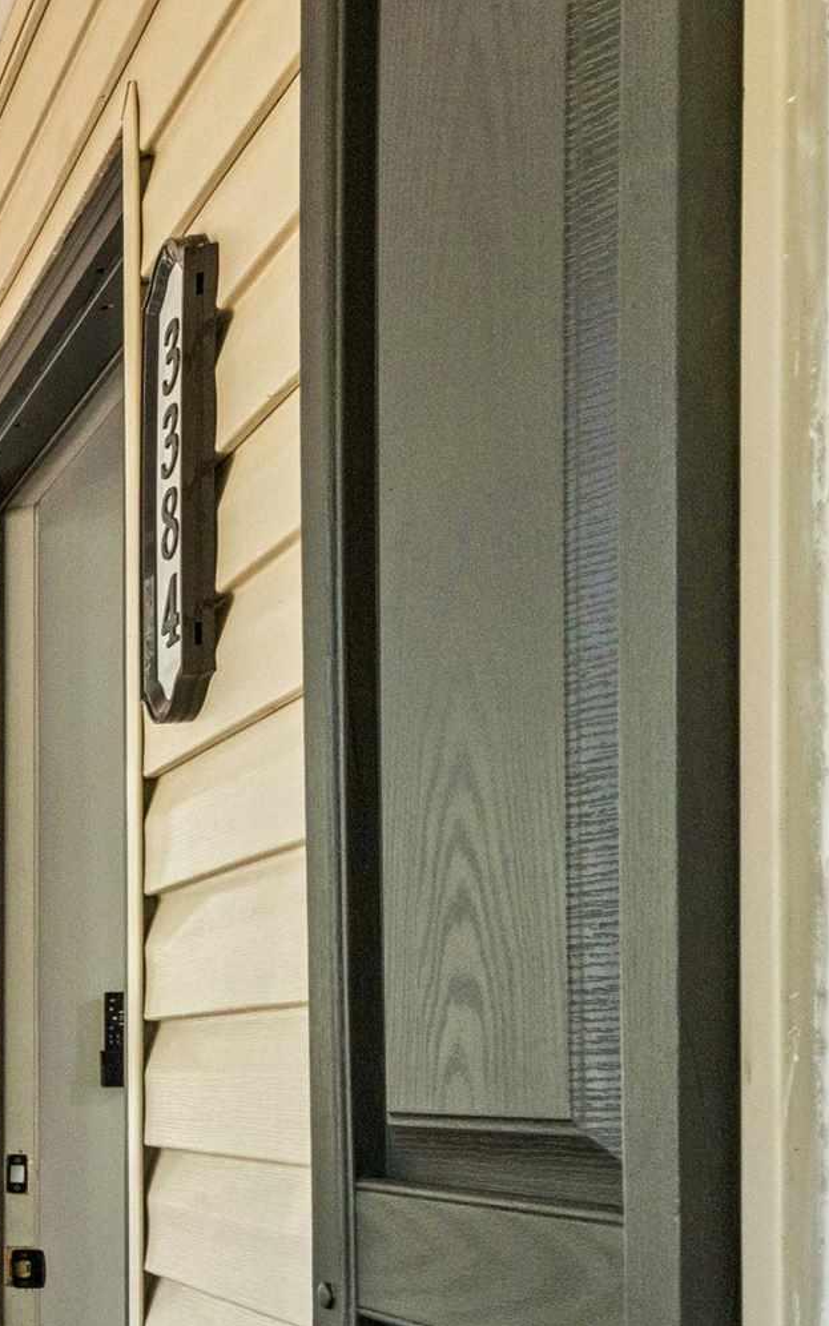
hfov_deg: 17.1
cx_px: -978
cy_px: 1085
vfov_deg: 42.9
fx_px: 1590
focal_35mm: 44
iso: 400
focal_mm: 14
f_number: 13
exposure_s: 1/40
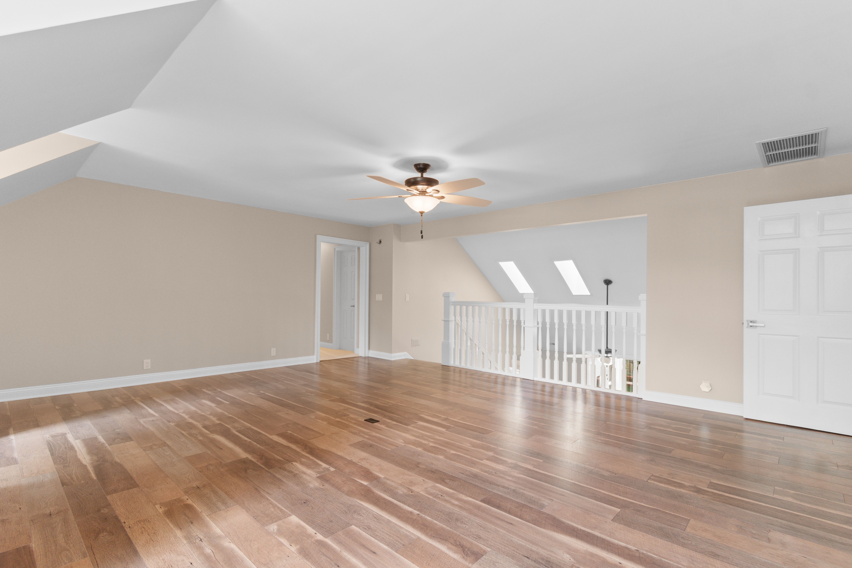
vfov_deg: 73.7
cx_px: 426
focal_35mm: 16
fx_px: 379
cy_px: 284
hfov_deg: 96.7
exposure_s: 1.3
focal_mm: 11
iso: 100
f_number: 4.8
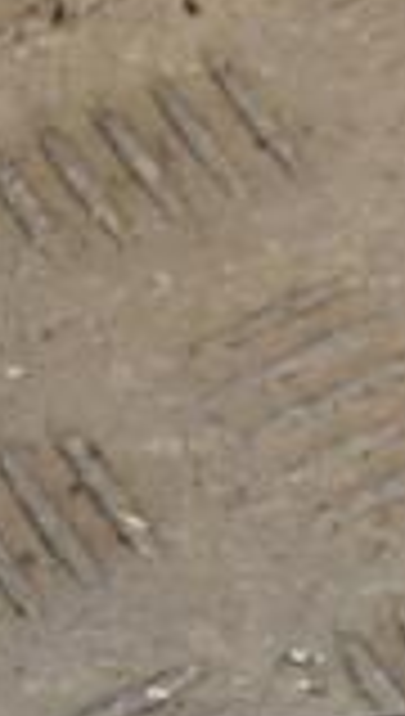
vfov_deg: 6.9
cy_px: 847
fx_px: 5852
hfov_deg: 3.8
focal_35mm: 308
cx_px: 1251
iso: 800
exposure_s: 1/200
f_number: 10
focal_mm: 52
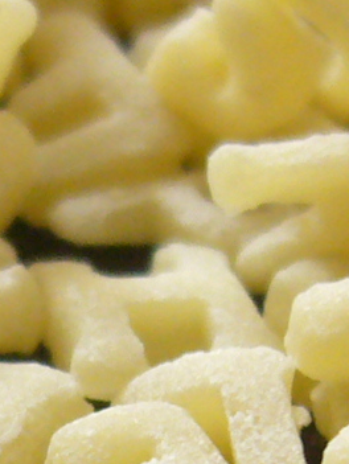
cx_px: -53
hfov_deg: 7.2
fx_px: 2737
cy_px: 547
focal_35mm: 204
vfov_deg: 9.6
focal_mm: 5.8
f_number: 2.8
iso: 200
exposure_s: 1/8
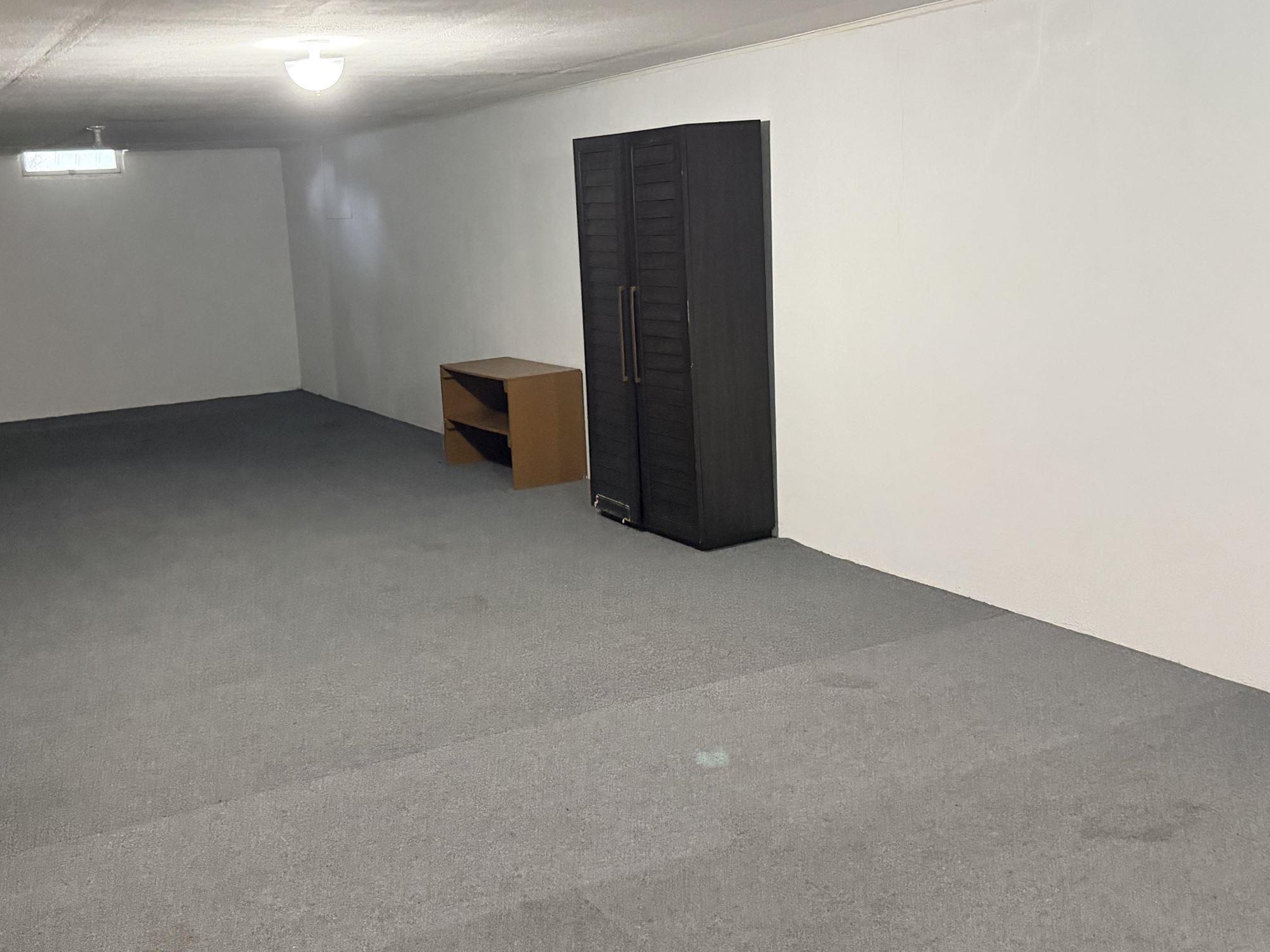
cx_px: 503
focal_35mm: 37
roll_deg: +3.6
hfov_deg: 49.8
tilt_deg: -9.6
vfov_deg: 38.6
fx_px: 1357
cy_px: 406
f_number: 1.78
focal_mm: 6.76
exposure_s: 1/40
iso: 800
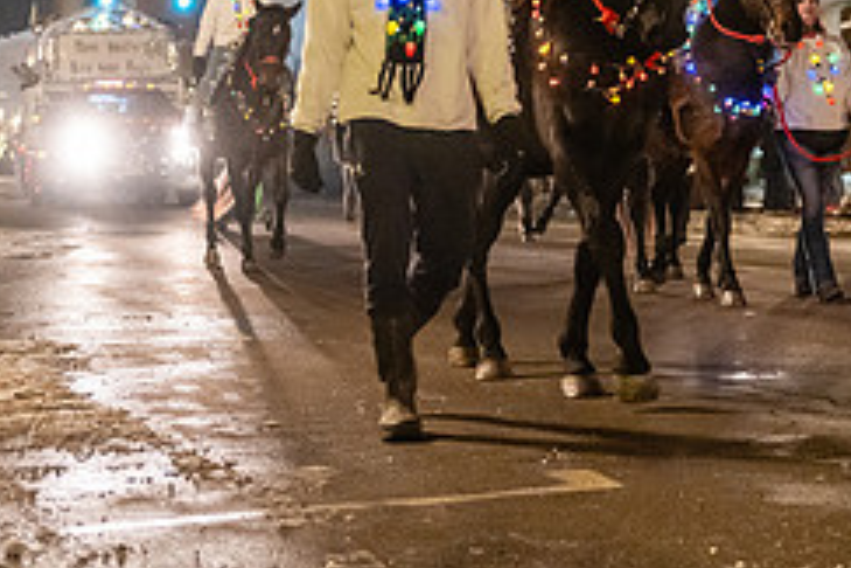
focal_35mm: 105
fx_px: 2482
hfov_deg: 19.3
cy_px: -100
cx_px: 665
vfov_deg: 12.7
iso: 5000
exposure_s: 1/200
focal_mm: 44
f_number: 2.8
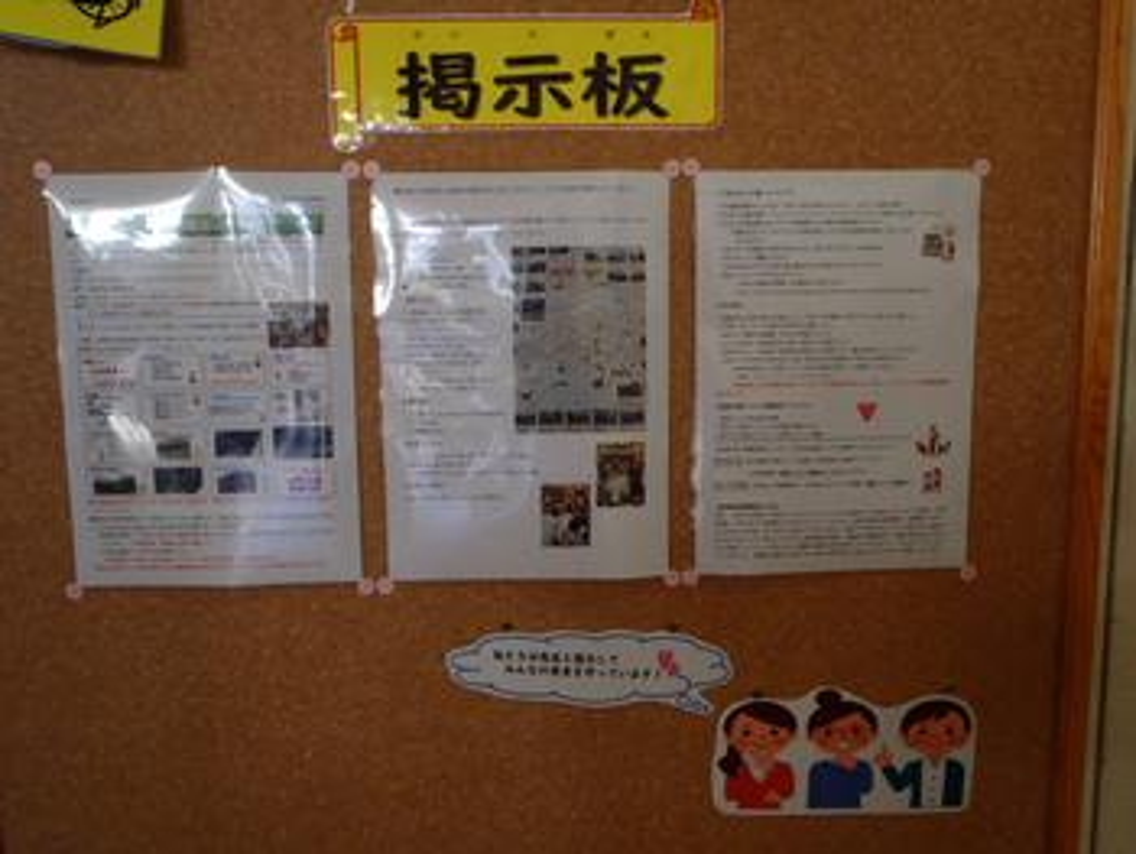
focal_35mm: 28
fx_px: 920
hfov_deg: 63.4
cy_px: 427
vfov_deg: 49.8
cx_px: 568
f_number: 3.5
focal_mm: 5
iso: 200
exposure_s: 1/60
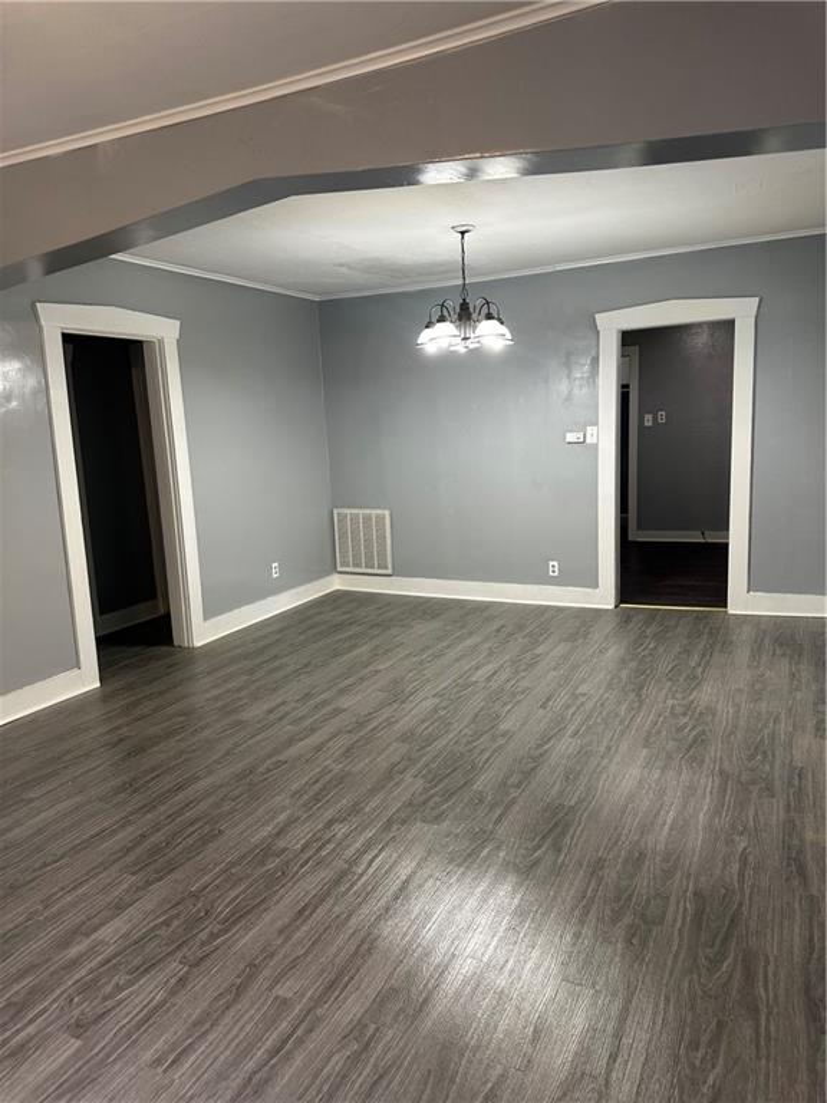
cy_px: 552
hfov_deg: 56.8
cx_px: 414
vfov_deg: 71.6
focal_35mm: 24
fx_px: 765
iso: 125
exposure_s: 1/60
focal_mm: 6.86
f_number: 1.78
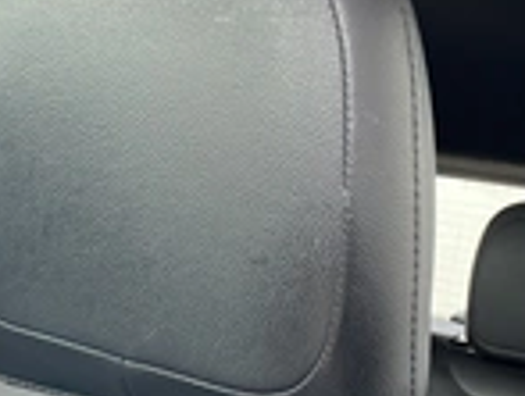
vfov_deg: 19.5
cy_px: 200
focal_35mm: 76
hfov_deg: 25.6
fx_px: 1155
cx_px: 236
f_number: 1.8
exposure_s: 1/71
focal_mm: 3
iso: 64
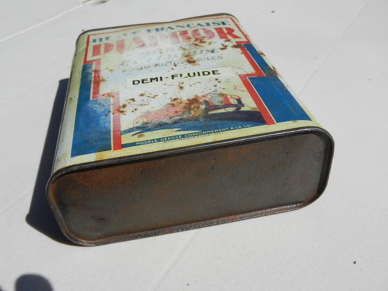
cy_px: 146
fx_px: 370
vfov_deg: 42.9
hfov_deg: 55.4
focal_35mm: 33
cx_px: 194
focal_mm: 5.9
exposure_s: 1/800
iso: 160
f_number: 7.6
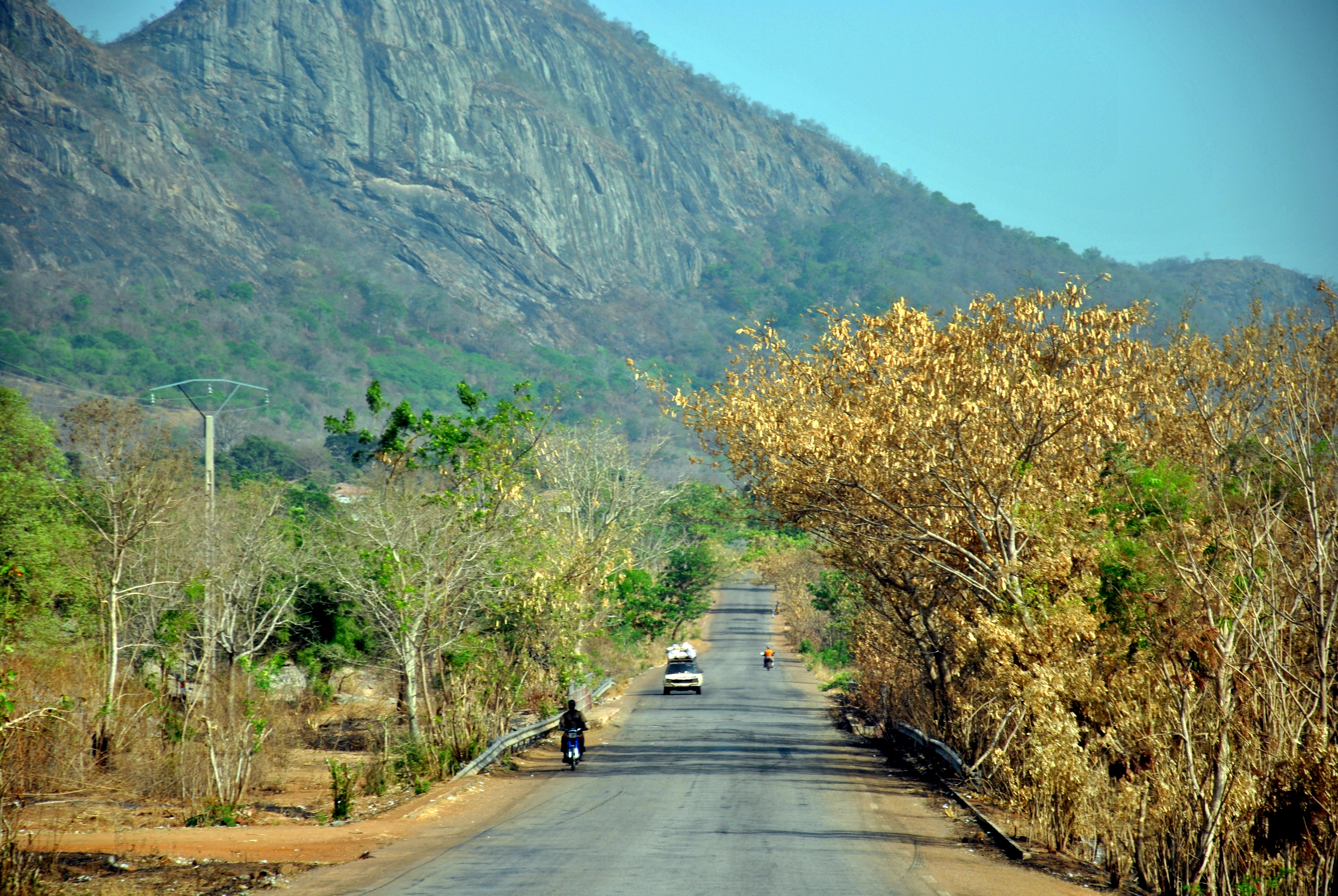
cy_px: 448
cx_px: 669
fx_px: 5861
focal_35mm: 158
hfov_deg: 13.0
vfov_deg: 8.7
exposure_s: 1/500
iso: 160
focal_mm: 105
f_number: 5.6
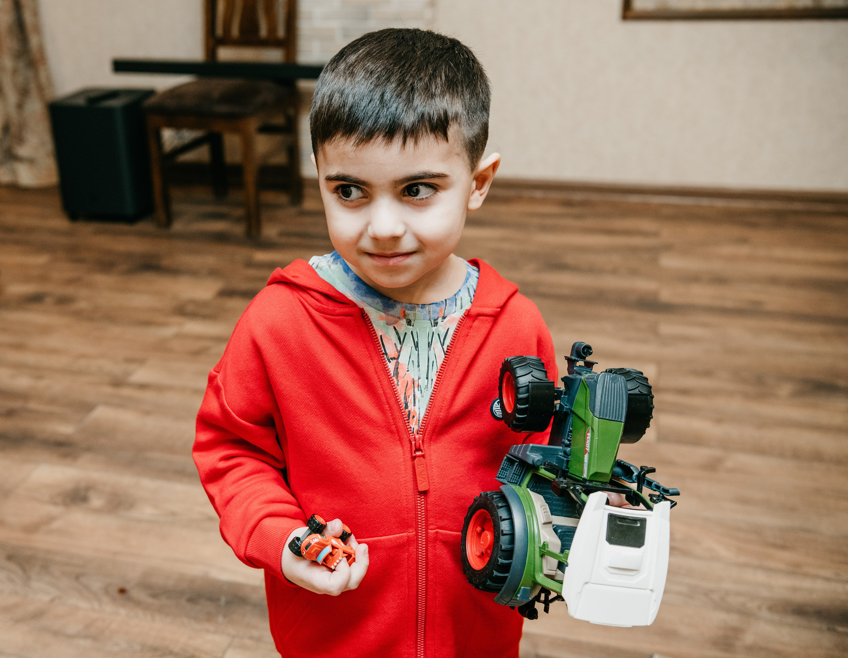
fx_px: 1070
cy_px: 301
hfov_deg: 42.9
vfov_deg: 34.2
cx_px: 313
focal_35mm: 43
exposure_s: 1/160
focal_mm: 36
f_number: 4
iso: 200
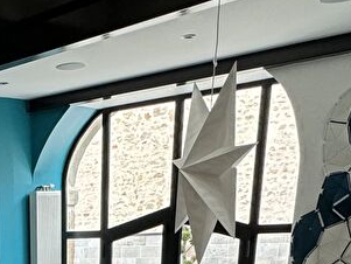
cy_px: 487
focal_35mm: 67
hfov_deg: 26.7
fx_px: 680
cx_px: -31
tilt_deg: -22.0
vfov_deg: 17.4
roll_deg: +3.2
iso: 200
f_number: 2.2
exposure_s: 1/99
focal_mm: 2.22
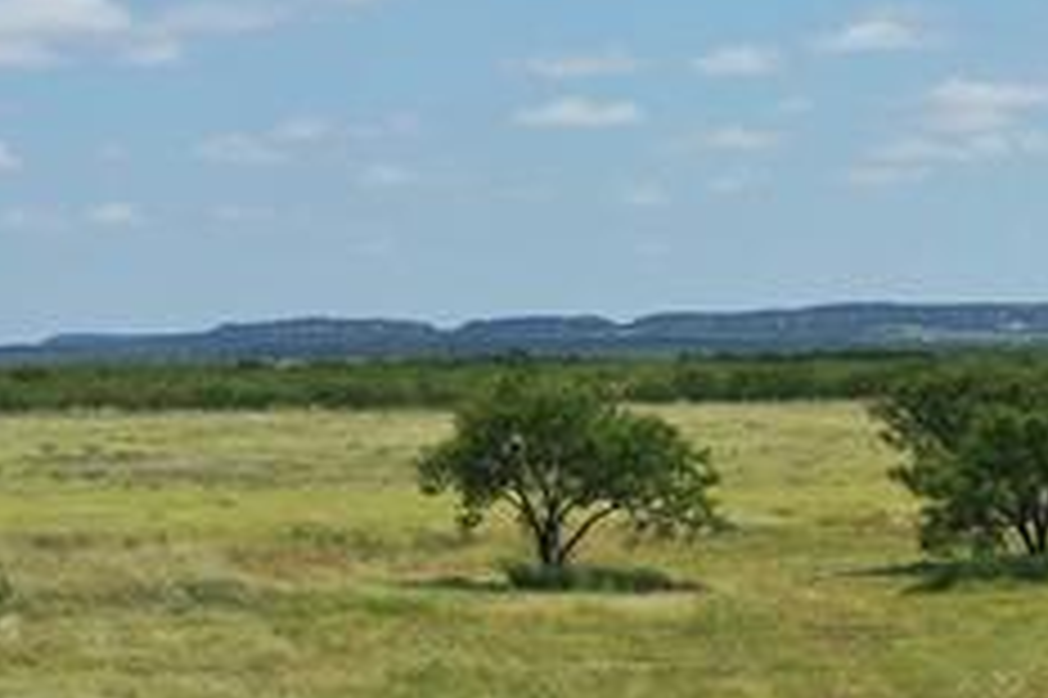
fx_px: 3578
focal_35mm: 123
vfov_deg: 10.9
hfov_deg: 16.3
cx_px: 1066
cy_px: 874
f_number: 6.3
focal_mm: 10.26
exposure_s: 1/500
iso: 100
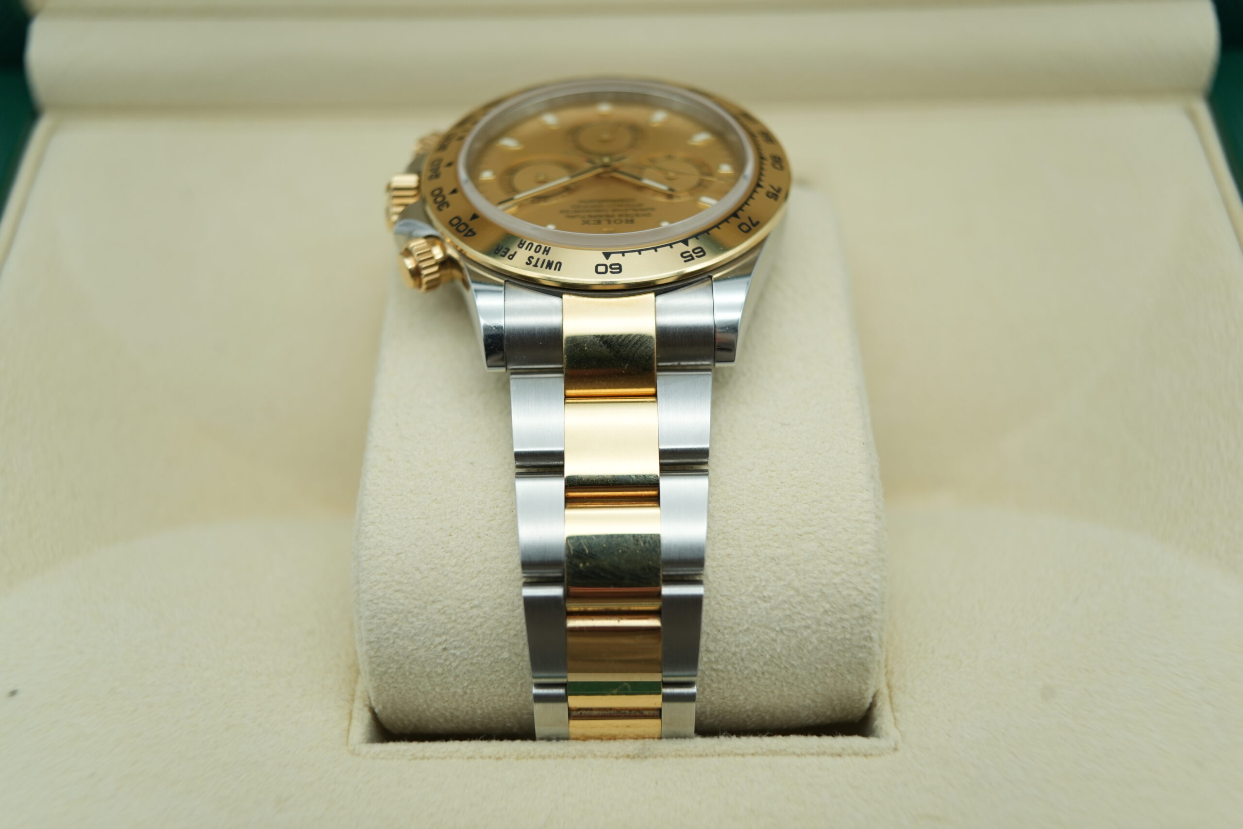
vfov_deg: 37.9
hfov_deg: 54.4
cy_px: 414
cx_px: 622
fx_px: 1208
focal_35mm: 35
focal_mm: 35
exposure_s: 1/250
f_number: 5
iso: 400
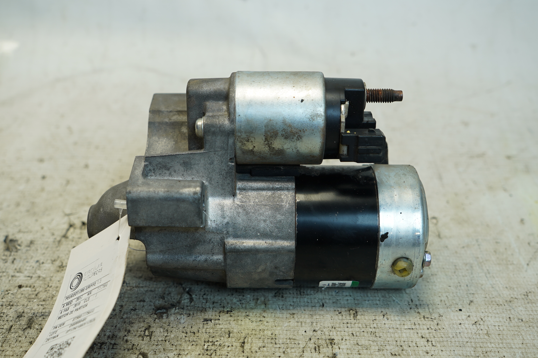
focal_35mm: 45
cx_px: 269
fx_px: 672
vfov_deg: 29.8
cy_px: 179
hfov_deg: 43.6
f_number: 4
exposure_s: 1/60
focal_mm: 30
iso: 160
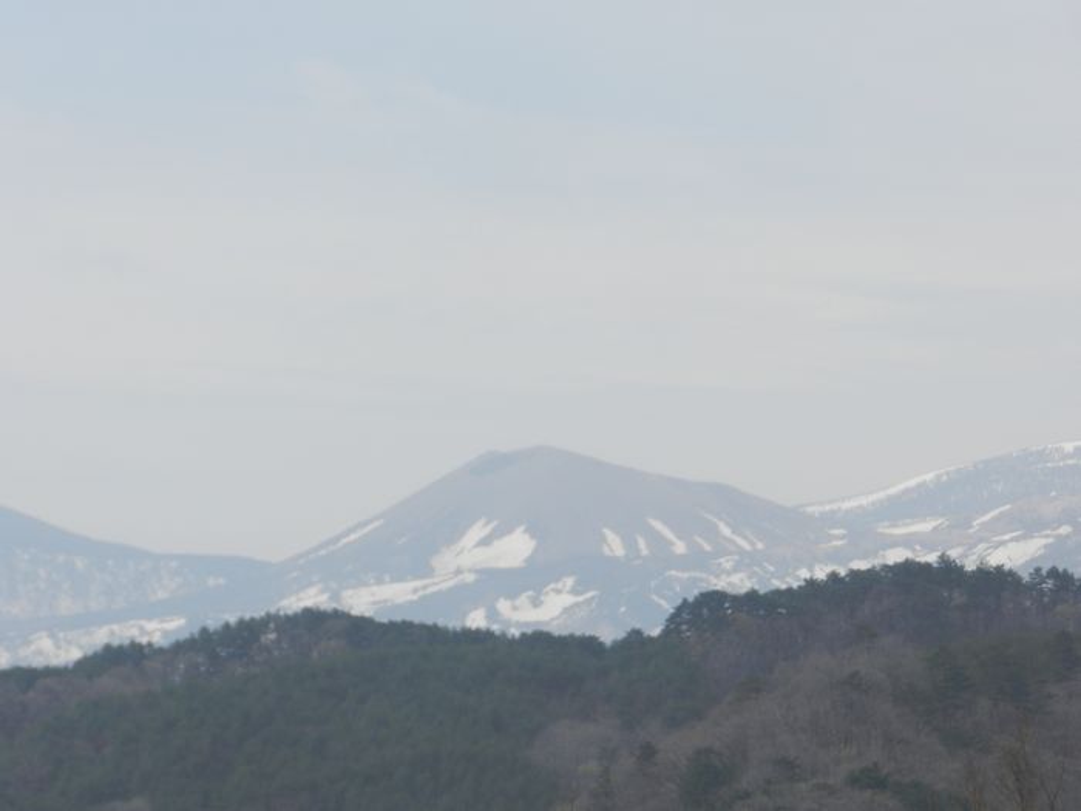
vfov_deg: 5.2
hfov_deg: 6.9
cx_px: 540
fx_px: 8931
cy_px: 406
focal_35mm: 286
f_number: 5.3
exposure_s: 1/1000
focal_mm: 50.8
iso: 160
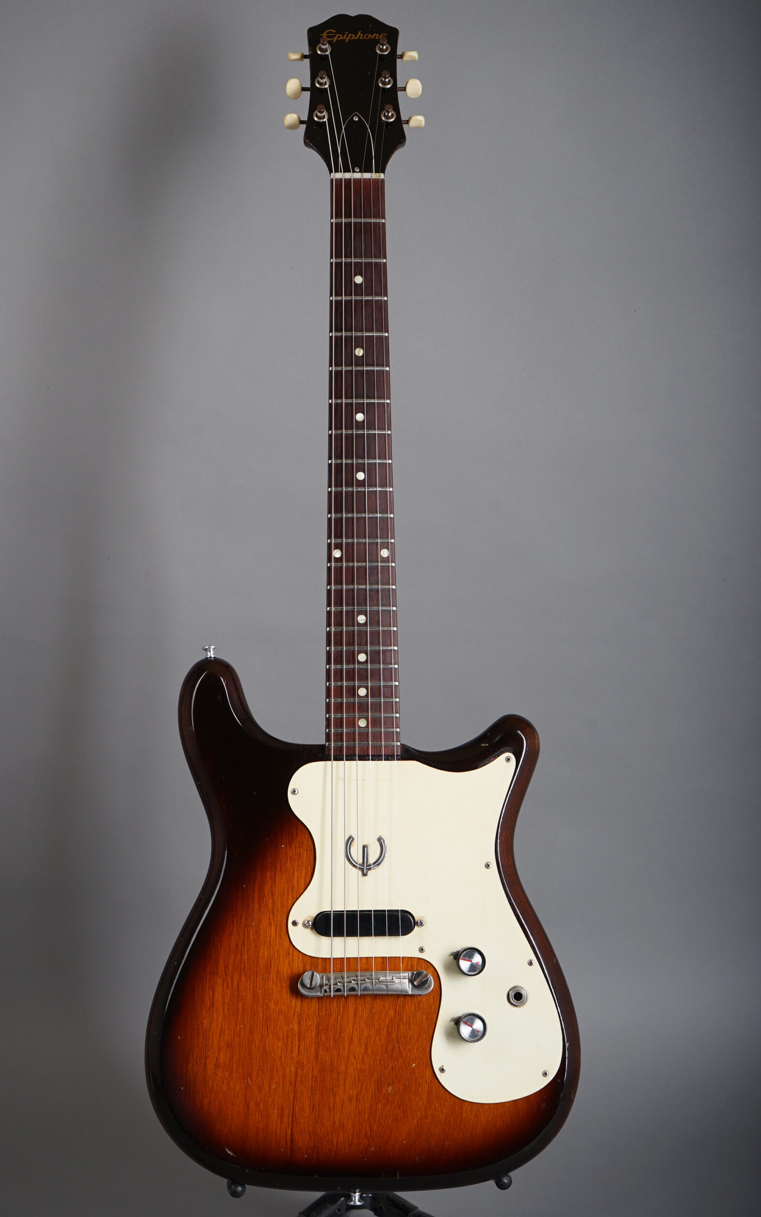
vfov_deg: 35.7
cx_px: 353
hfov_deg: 22.7
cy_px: 601
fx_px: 1891
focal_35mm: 57
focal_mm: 55
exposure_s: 1/160
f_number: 8
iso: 160
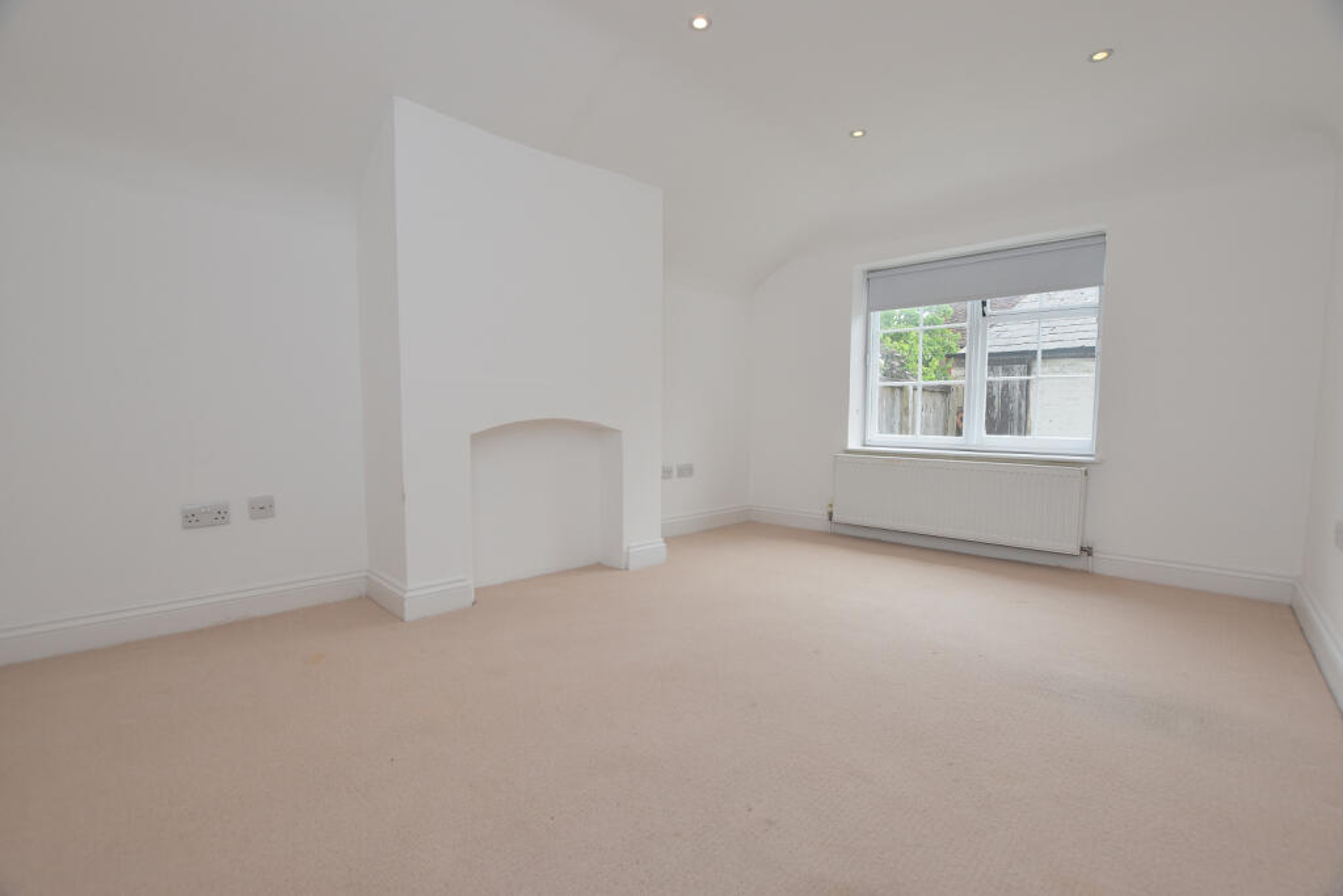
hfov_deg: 100.4
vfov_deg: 77.3
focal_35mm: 15
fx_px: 560
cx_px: 672
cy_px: 448
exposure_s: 1/250
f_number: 5.6
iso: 200
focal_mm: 10
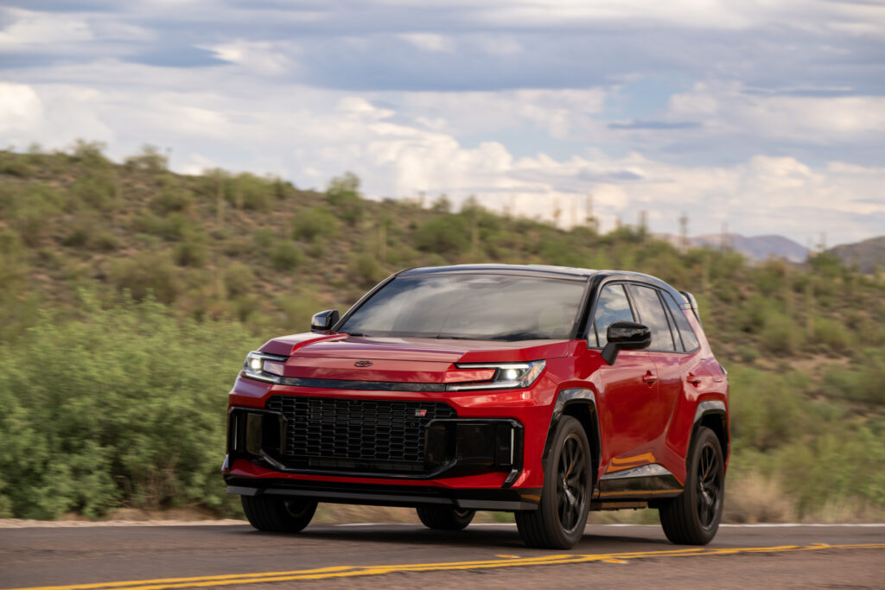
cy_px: 295
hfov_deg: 15.8
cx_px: 442
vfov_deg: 10.6
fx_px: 3196
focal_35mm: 130
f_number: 6.3
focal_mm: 130
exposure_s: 1/200
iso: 250
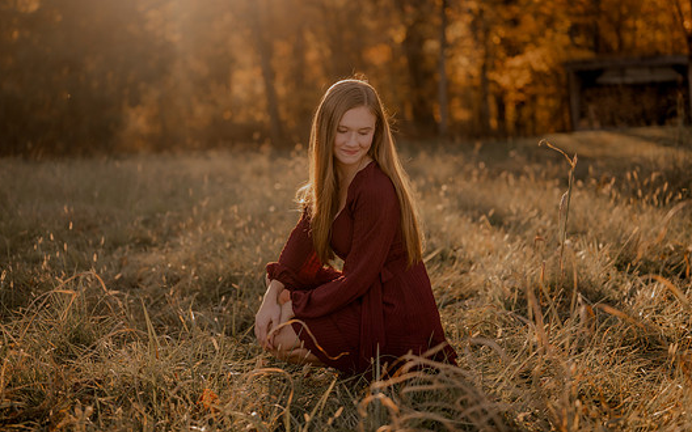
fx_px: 1056
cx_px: 329
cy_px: 201
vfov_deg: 23.1
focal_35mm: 56
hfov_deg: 36.3
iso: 250
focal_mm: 50
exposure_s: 1/800
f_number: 1.8
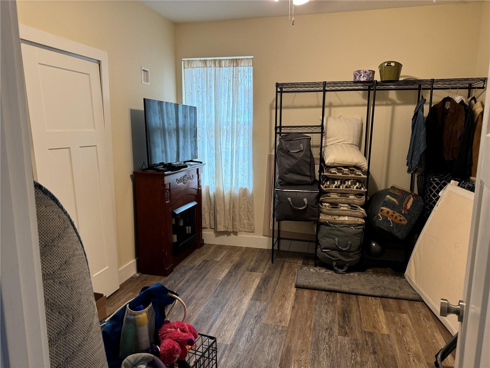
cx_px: 245
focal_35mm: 24
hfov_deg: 71.6
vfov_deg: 56.8
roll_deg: -0.2
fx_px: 340
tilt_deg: -9.1
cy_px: 184
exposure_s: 1/60
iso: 200
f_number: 1.78
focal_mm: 6.76
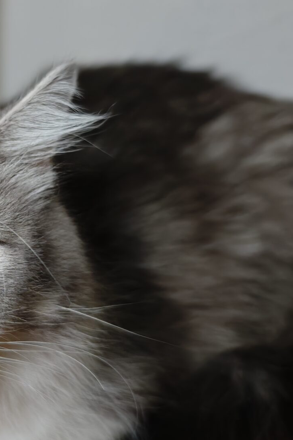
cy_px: 231
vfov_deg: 35.6
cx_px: -41
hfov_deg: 22.6
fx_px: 684
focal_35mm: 56
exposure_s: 1/416
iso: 1600
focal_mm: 8.72
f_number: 1.63
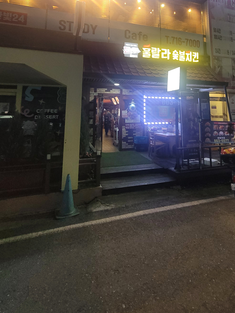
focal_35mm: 20
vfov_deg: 76.2
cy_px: 81
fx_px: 181
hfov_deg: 65.4
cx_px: 140
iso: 400
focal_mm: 2.2
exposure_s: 1/60
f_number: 2.2
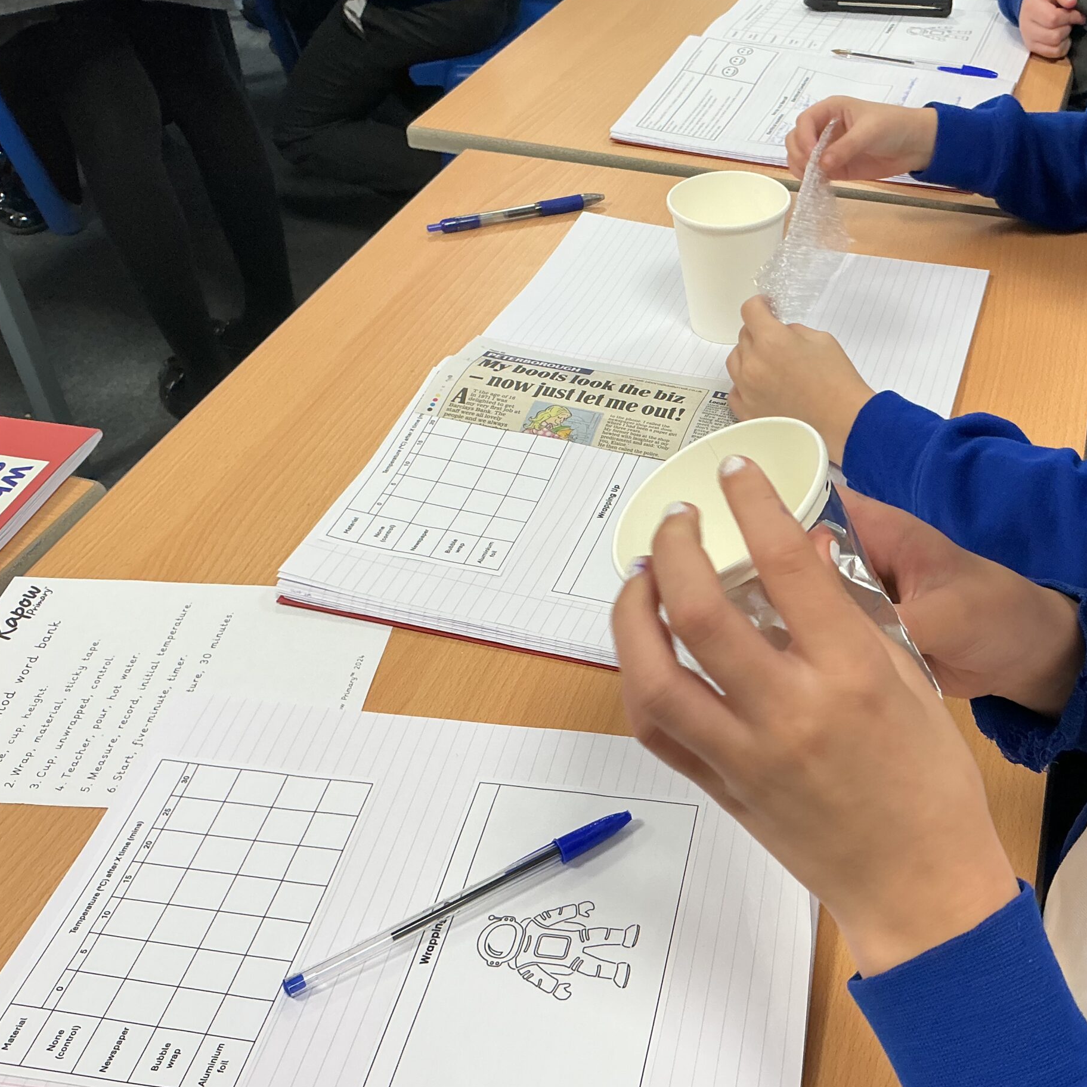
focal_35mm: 36
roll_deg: -0.7
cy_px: 545
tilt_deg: -41.2
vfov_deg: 46.0
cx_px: 755
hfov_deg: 45.1
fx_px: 1279
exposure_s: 1/50
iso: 64
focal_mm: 3
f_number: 1.8
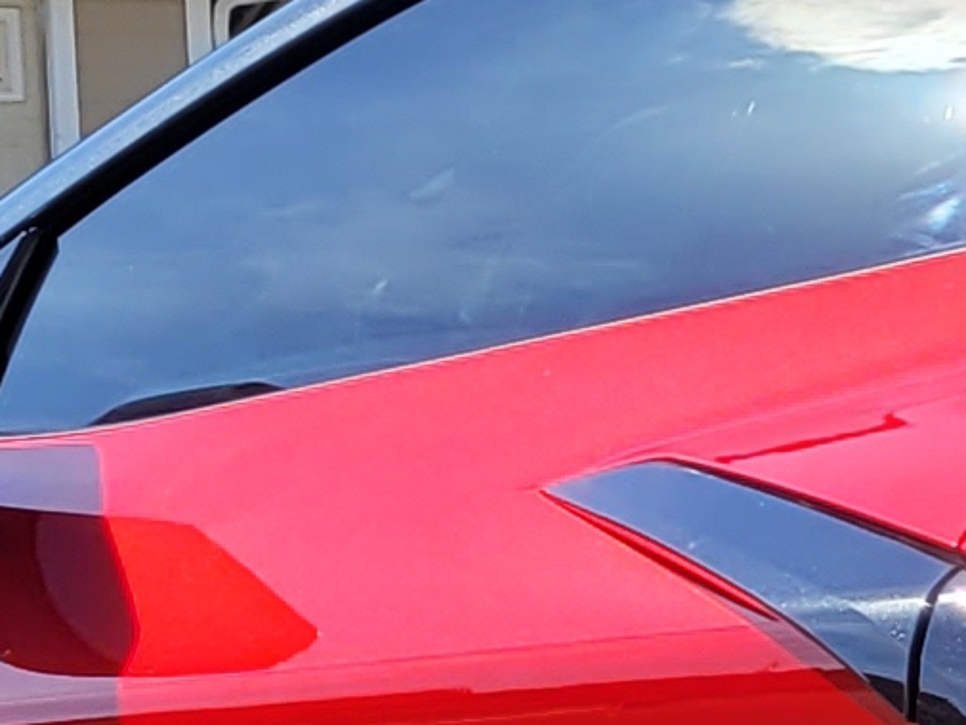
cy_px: 967
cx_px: 2455
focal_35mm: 207
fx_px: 5779
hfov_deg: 8.6
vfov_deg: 7.1
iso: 40
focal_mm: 5.4
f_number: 1.8
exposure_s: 1/1575
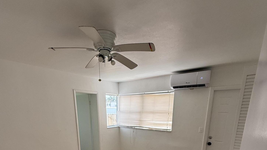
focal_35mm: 21
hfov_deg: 83.8
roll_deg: +0.6
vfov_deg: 45.5
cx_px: 129
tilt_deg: -15.3
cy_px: 149
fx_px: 149
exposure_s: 1/99
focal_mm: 2.22
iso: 64
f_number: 2.2
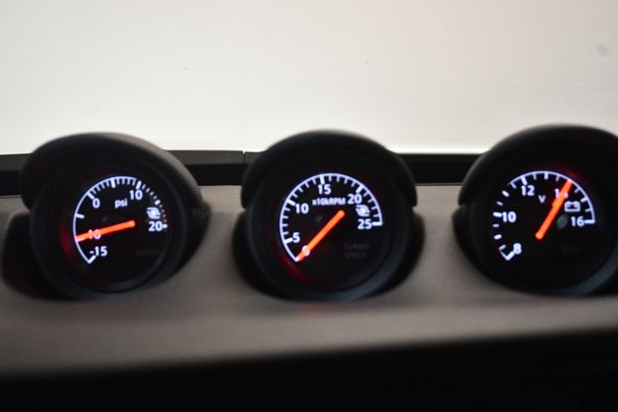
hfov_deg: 36.2
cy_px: 205
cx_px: 309
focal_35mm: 55
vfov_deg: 24.6
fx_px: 944
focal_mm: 36
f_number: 5
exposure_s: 1/100
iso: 3200
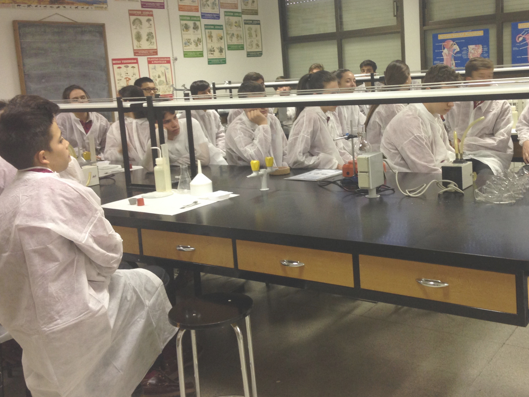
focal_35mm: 43
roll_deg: +6.1
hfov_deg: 43.7
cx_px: 311
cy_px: 152
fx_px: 657
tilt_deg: -7.6
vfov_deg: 33.5
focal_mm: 4.12
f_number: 2.4
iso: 125
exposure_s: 1/20
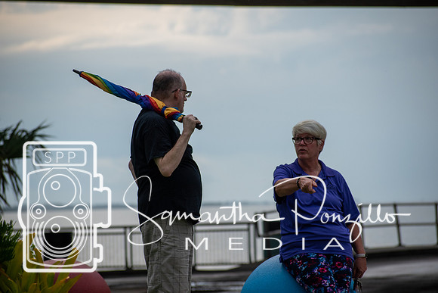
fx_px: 3012
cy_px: 146
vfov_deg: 5.6
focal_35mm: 248
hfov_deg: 8.3
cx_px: 219
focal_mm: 165
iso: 360
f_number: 5.6
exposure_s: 1/2000
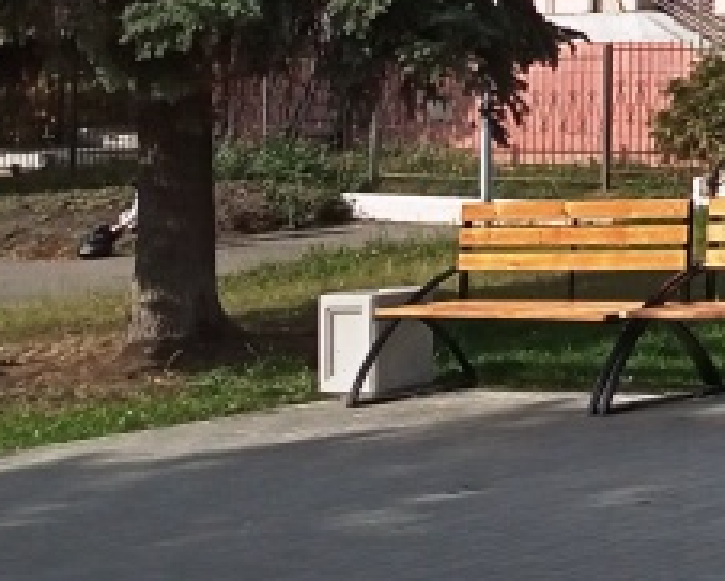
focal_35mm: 124
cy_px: -292
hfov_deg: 13.4
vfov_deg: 11.9
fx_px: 2662
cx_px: 1444
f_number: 1.8
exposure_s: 1/2128
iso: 112
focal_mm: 4.05
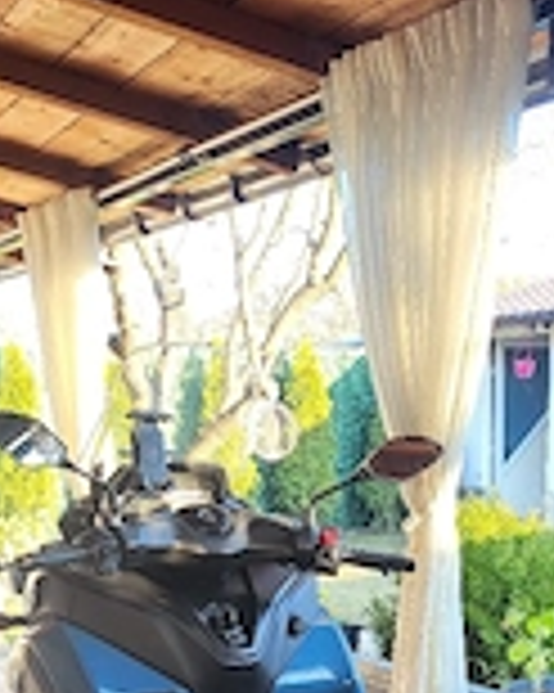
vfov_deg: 25.5
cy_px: 850
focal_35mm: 66
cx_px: 356
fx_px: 1354
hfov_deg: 23.1
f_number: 1.8
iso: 50
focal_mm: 5.4
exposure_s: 1/101
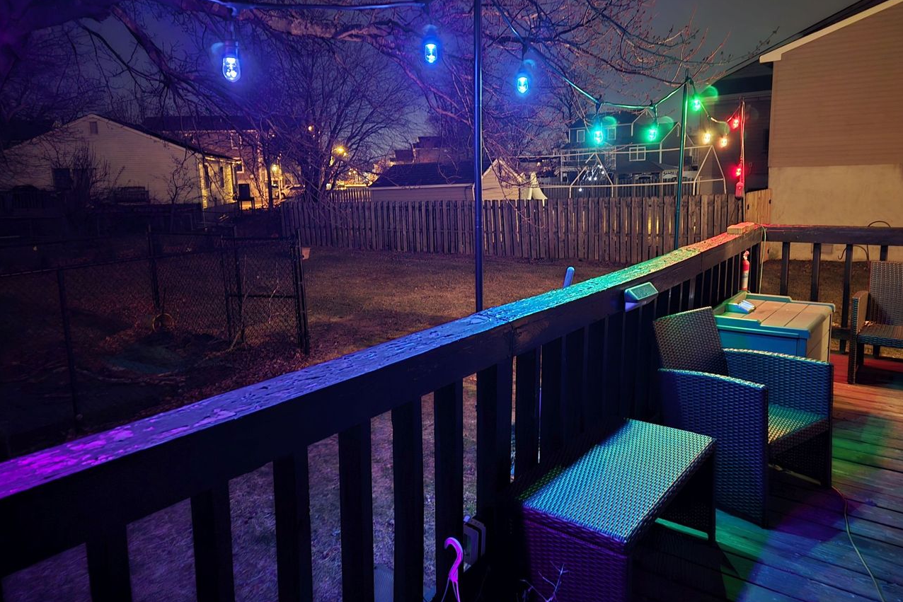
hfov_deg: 73.7
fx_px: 602
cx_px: 452
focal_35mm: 24
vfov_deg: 53.0
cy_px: 270
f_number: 1.7
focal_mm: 6.3
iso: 3200
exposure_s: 1/5
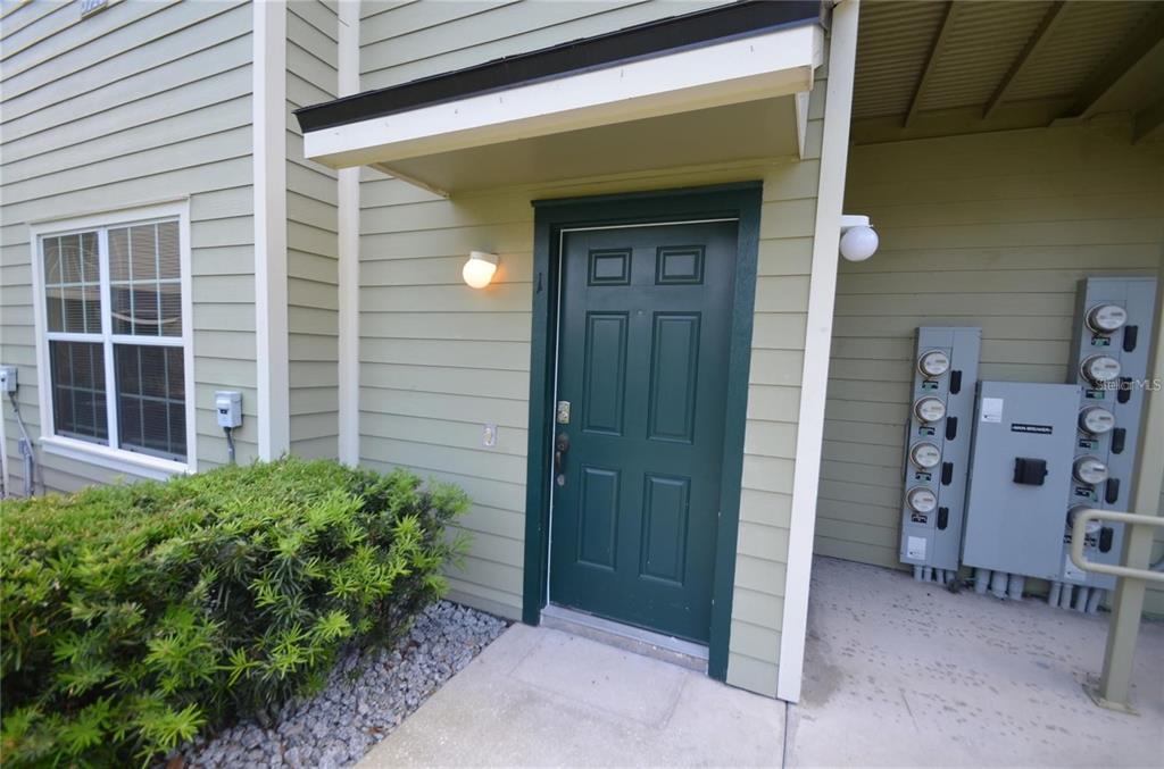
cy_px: 384
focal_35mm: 15
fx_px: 484
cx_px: 582
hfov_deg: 100.5
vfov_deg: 77.0
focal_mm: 10
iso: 200
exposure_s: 1/125
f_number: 5.6
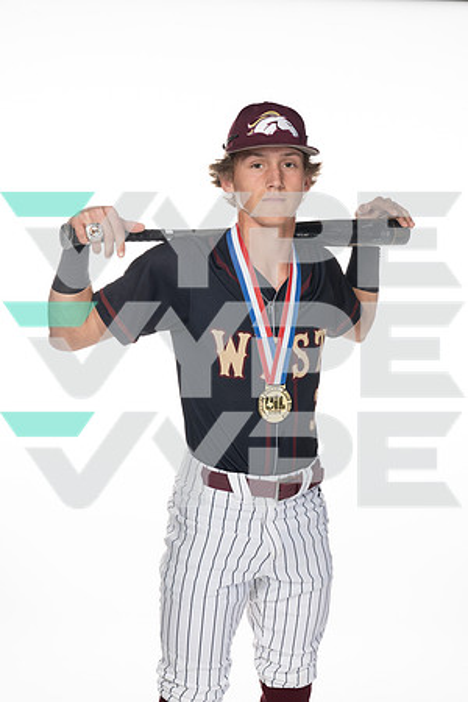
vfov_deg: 40.3
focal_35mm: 49
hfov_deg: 27.5
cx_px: 234
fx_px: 955
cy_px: 351
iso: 400
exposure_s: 1/250
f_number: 6.3
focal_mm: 49
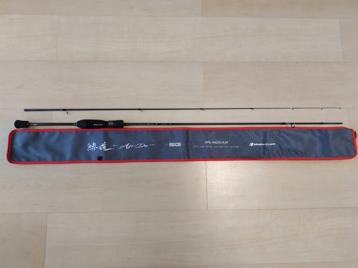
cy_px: 134
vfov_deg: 58.9
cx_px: 179
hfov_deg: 73.9
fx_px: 238
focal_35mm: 23
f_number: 1.9
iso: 556
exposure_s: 1/60
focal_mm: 5.5
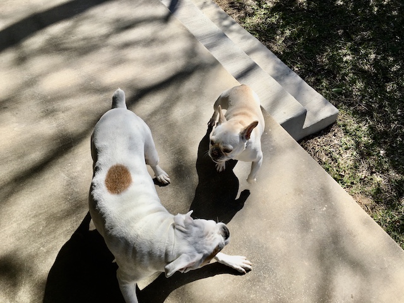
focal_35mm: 29
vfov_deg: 48.2
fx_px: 338
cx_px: 202
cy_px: 152
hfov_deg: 61.7
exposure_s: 1/986
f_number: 2.2
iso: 25
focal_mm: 4.15
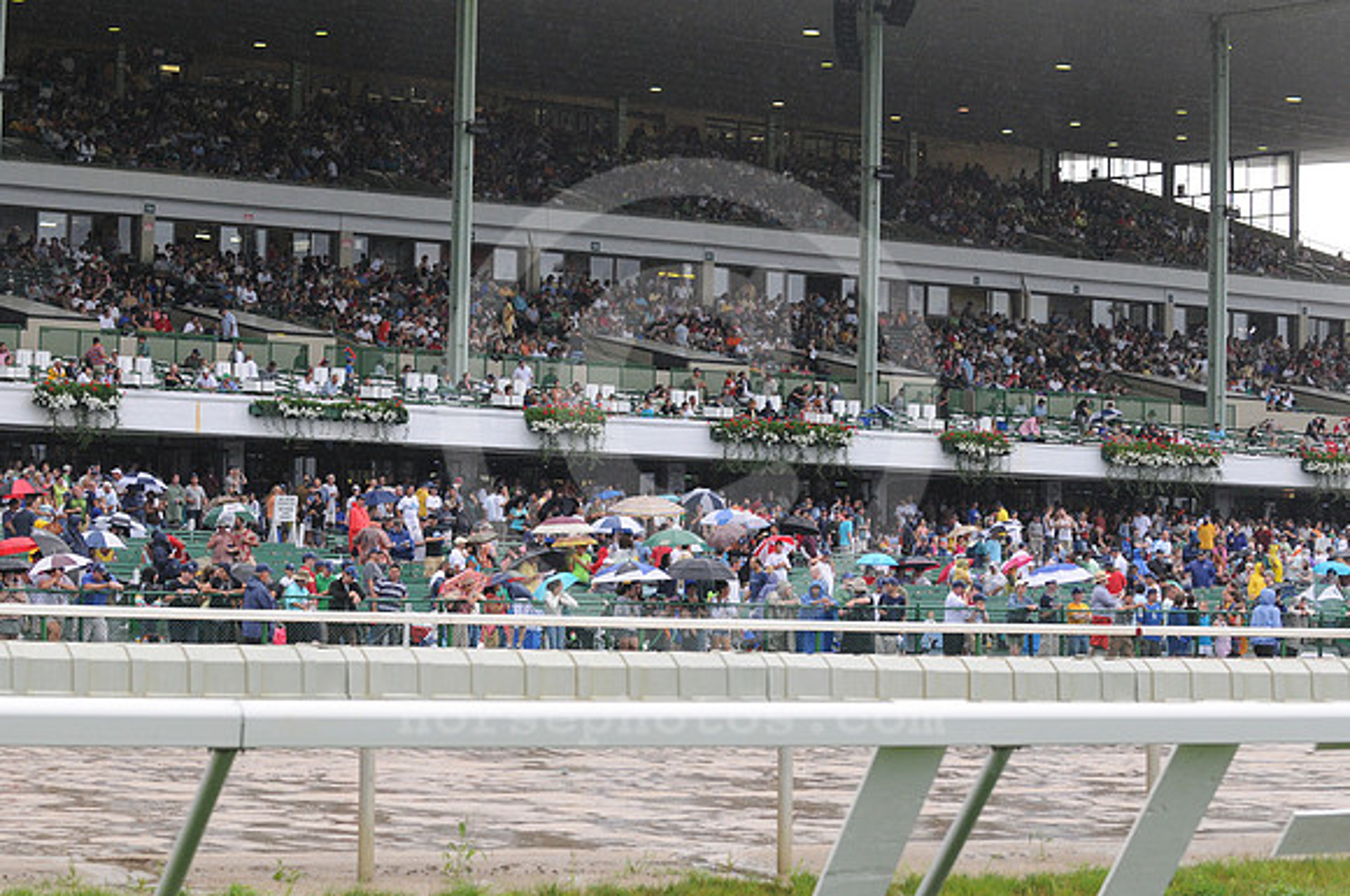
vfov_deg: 13.0
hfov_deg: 19.5
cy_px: 448
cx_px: 675
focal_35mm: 105
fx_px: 3932
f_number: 3.5
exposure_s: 1/800
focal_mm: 70
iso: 1000
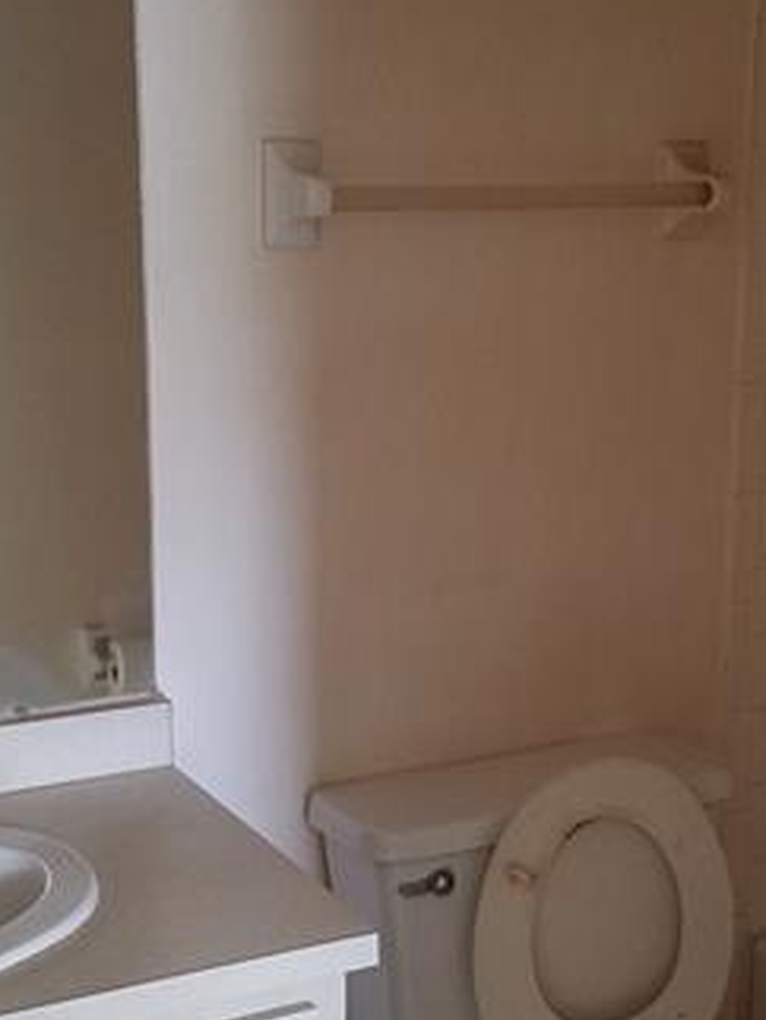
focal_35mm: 62
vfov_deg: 31.1
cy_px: 570
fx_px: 1827
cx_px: 424
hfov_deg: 23.7
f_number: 1.7
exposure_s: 1/25
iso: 125
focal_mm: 4.2
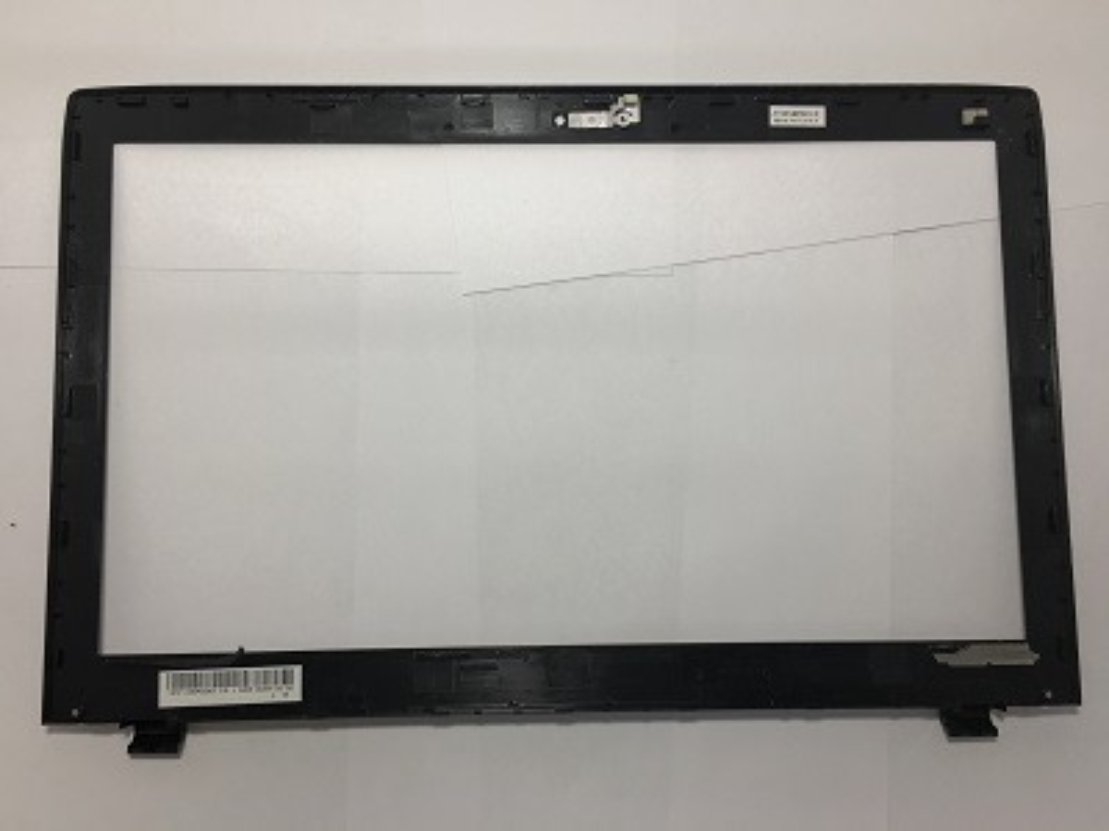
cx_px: 554
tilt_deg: -87.2
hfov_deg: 61.7
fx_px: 929
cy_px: 416
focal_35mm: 29
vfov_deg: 48.2
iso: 25
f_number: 2.2
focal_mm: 4.15
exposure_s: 1/50
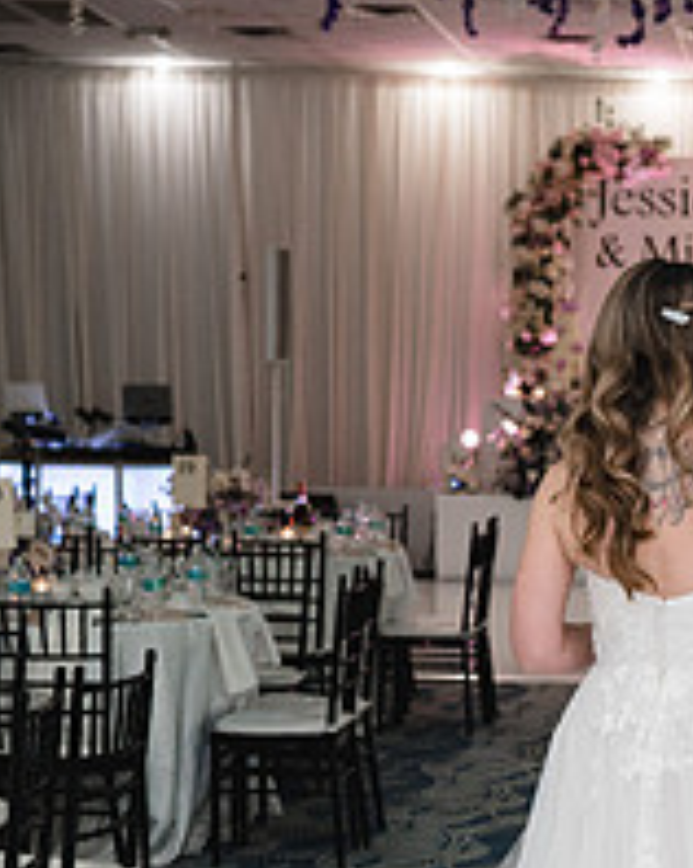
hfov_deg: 14.9
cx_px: 921
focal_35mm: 98
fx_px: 2516
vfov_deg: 19.2
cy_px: 820
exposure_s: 1/200
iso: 2000
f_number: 3.2
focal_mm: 35
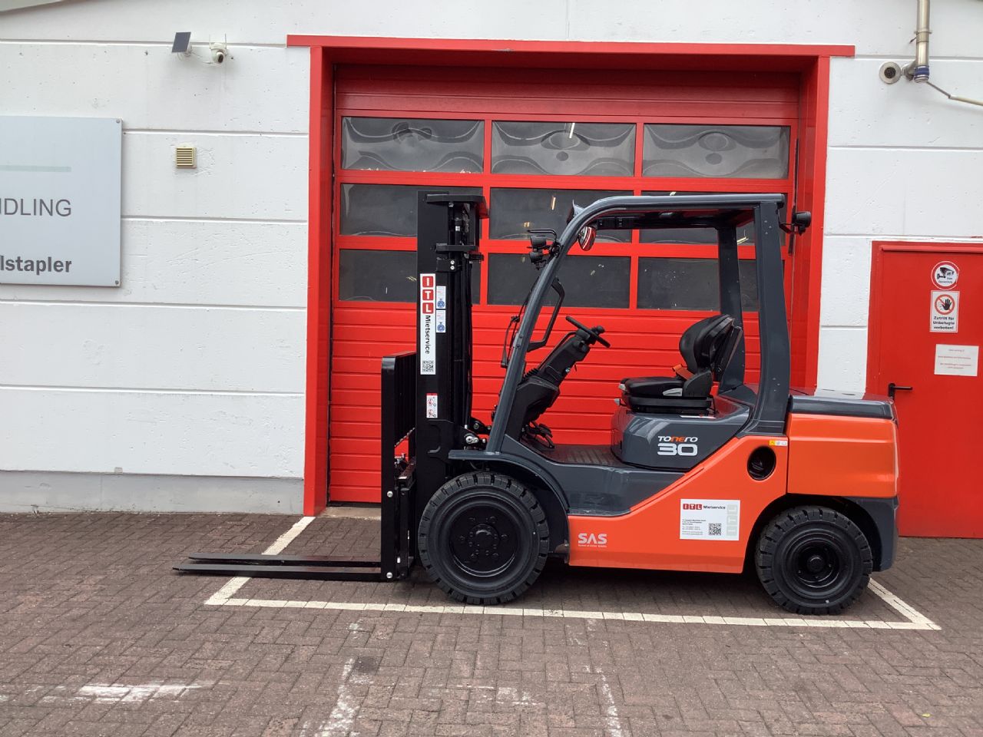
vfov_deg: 45.4
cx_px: 492
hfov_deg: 58.4
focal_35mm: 31
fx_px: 880
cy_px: 368
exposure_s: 1/348
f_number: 2.4
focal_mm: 3.3
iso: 25
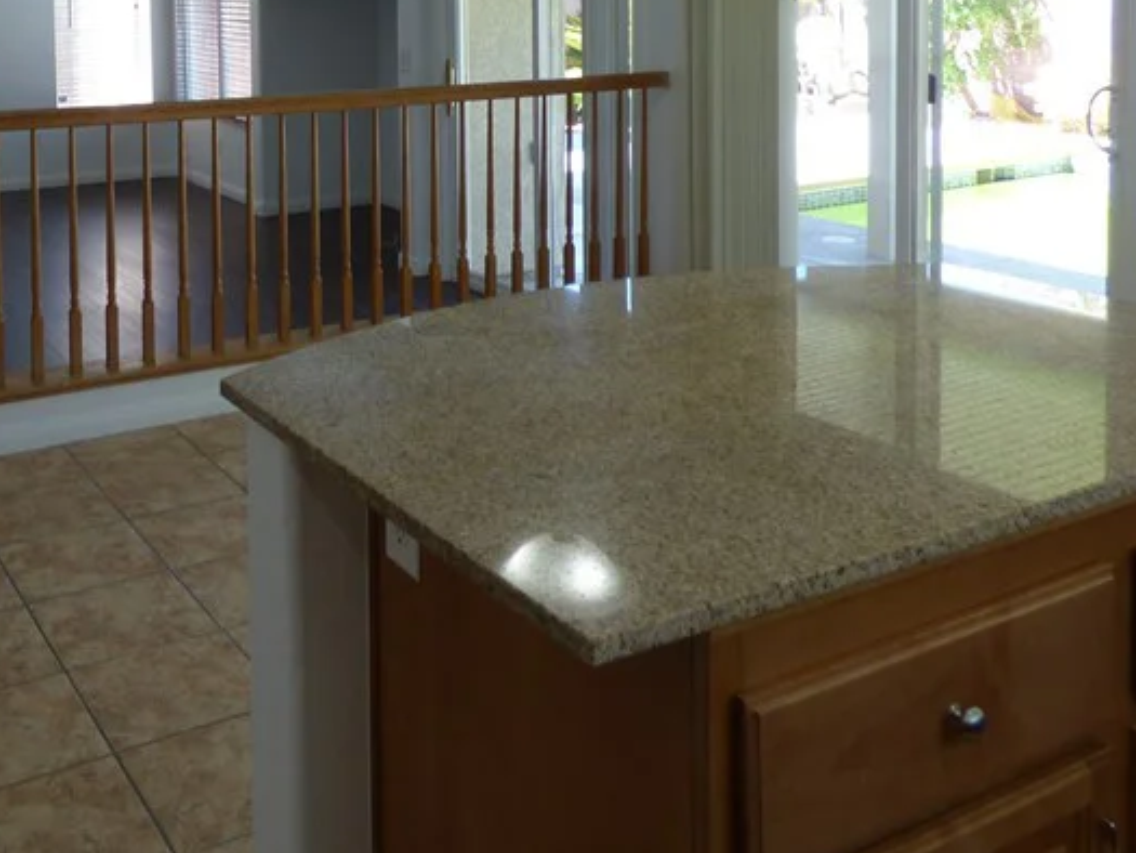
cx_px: 409
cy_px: 48
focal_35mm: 39
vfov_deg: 34.3
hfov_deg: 47.3
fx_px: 1280
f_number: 2.8
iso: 100
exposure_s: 1/60
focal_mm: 3.58
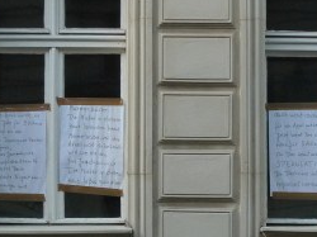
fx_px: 1473
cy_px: 201
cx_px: 228
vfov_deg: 9.2
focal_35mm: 161
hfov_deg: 12.3
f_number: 2.8
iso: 400
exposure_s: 1/125
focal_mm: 12.8
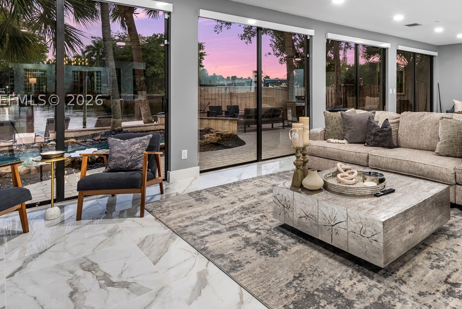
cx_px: 287
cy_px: 99
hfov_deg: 72.6
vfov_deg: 52.0
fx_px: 308
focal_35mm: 24
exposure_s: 1/2.5
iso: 100
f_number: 8
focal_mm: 14
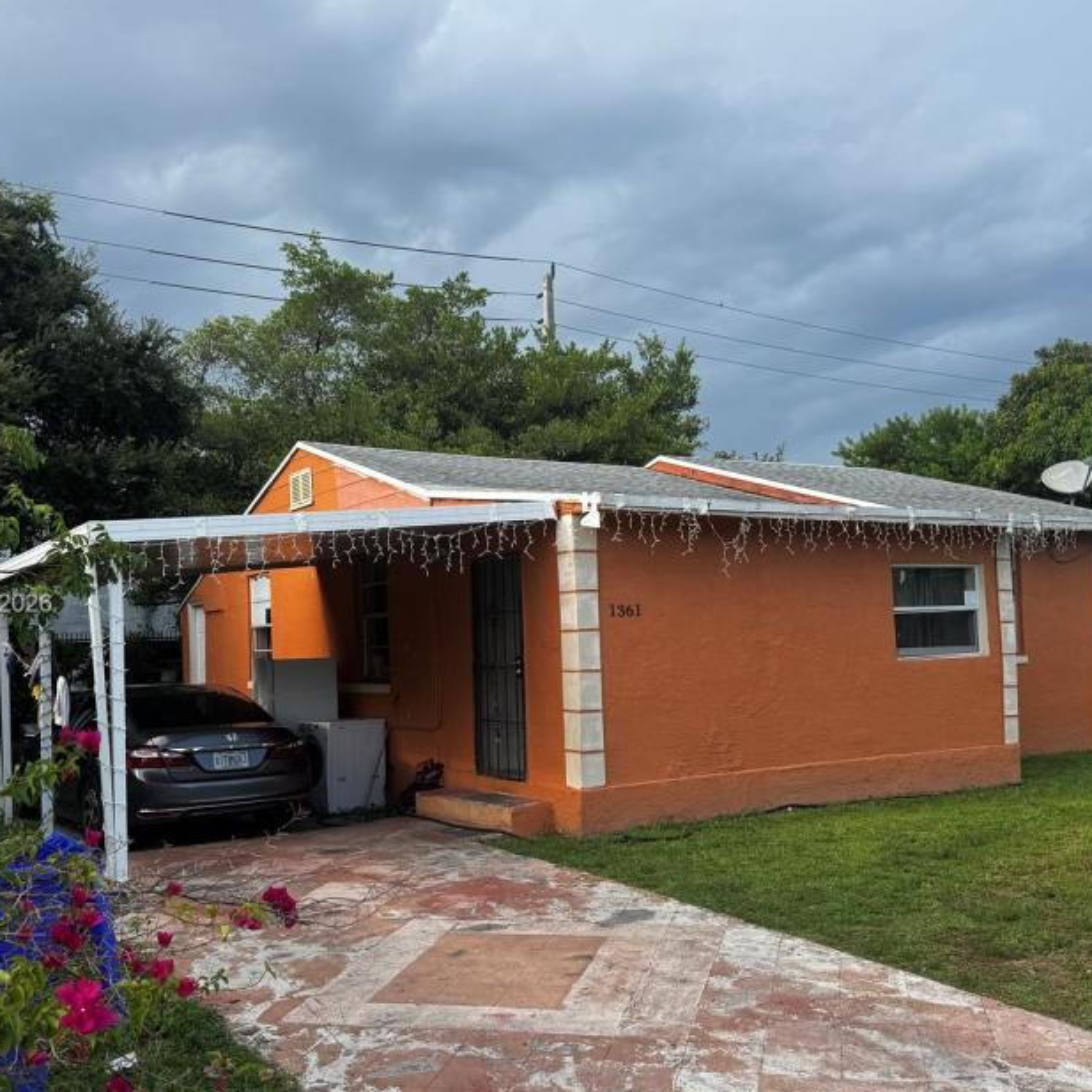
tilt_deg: +0.8
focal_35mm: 33
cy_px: 605
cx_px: 572
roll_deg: +1.7
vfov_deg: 49.7
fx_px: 1178
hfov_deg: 49.7
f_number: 1.78
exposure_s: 1/1112
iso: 80
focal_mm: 6.76
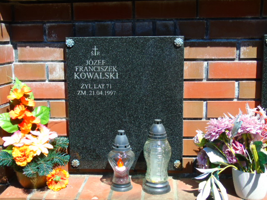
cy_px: 100
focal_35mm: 46
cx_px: 134
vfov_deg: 31.5
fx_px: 355
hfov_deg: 41.2
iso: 80
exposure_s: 1/250
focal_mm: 8.2
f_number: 4.1
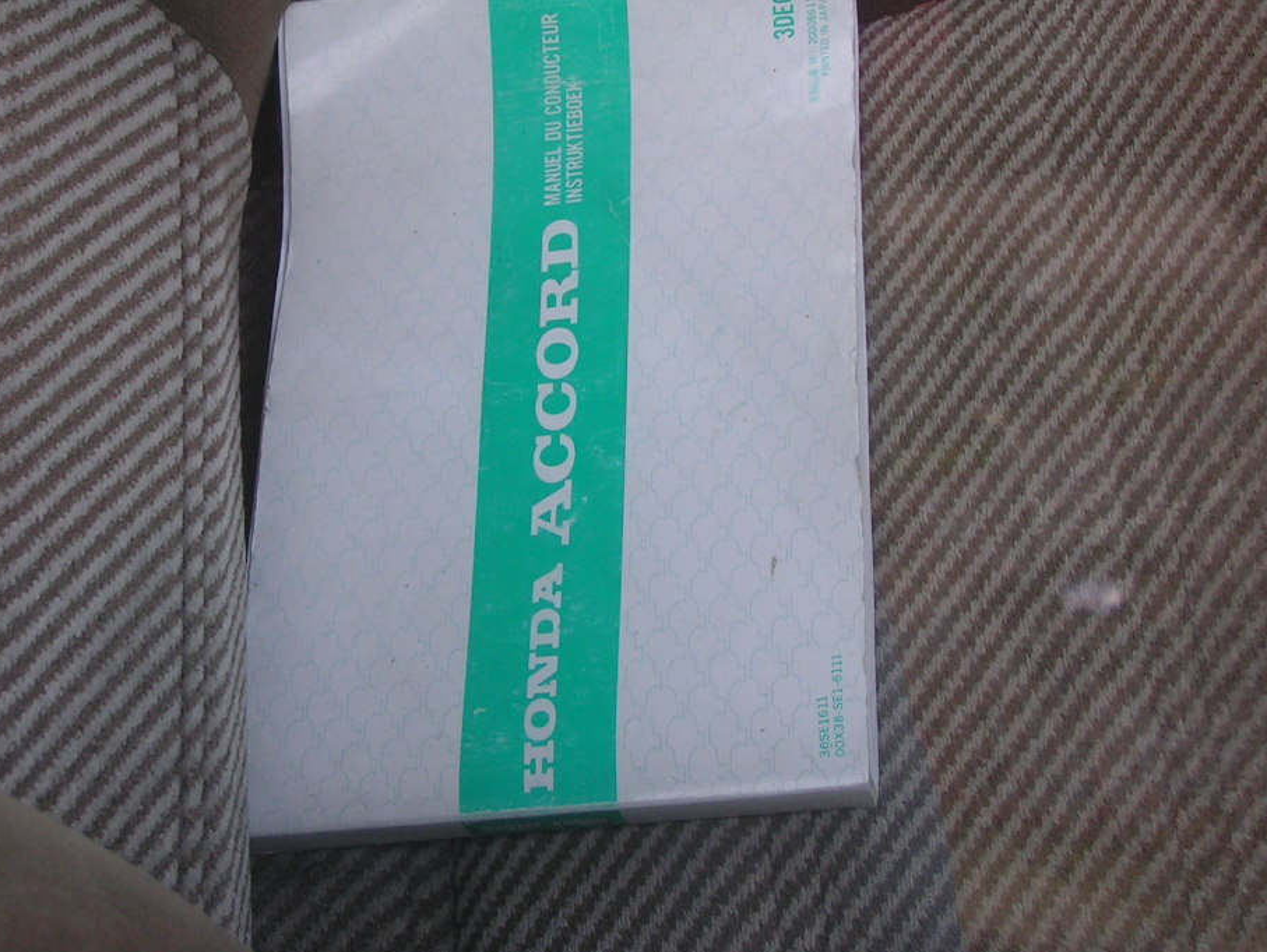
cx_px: 596
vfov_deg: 18.6
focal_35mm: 79
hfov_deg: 24.7
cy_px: 324
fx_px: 2893
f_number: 3.2
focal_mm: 9.4
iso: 50
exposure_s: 1/60
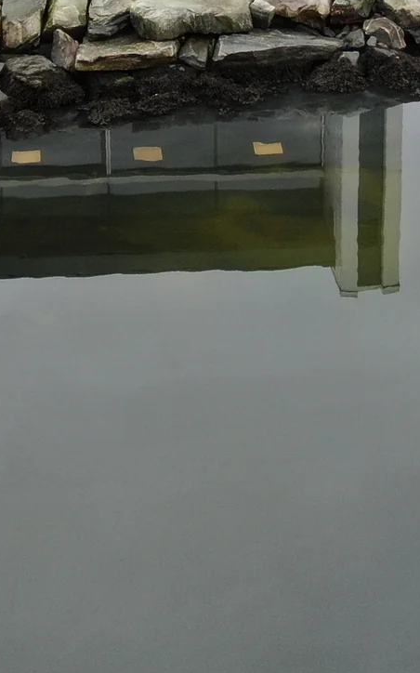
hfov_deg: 9.7
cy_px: -62
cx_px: 217
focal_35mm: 135
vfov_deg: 15.1
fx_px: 2474
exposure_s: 1/80
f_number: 3.3
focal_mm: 6.21
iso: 100
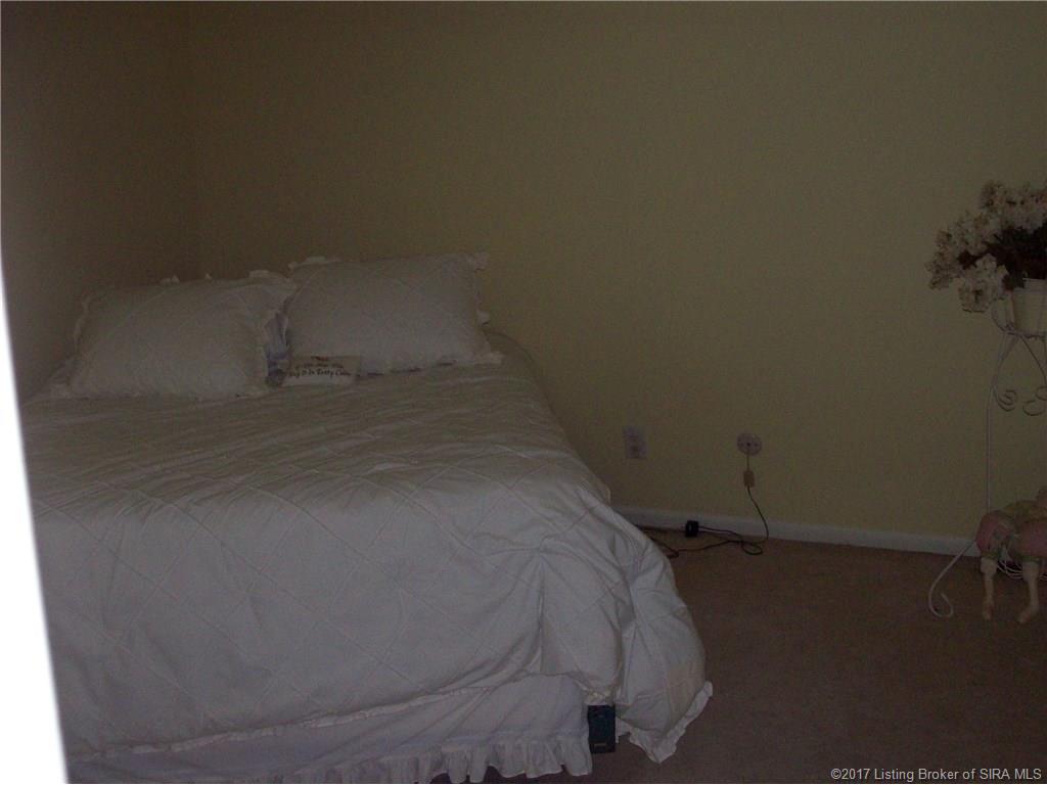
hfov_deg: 42.1
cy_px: 392
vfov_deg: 32.2
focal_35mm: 45
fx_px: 1361
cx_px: 524
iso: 140
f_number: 3
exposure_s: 1/73.1
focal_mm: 7.6
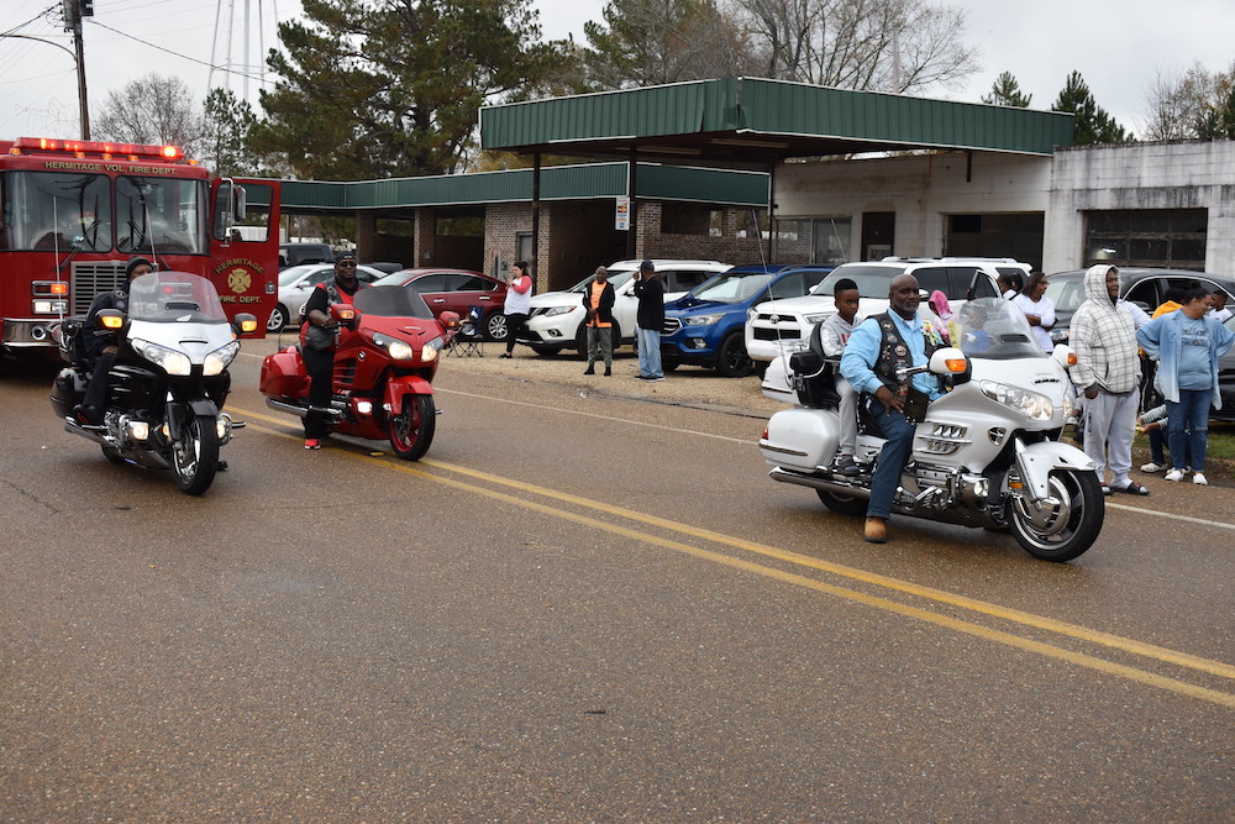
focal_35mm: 44
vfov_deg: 30.9
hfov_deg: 45.0
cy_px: 412
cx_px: 618
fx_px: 1492
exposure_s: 1/250
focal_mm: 29
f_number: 5.6
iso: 250
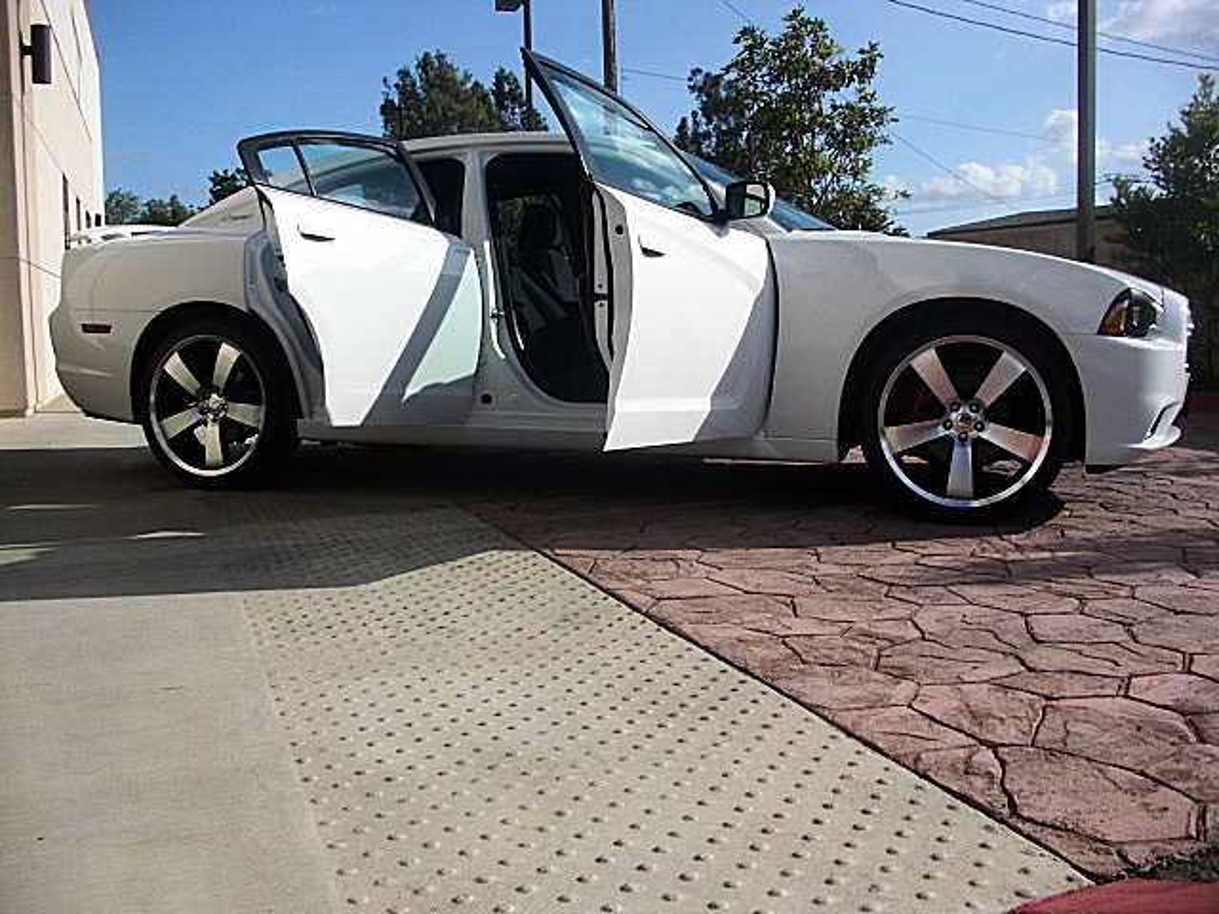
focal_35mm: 36
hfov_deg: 51.4
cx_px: 610
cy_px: 457
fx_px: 1268
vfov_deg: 39.7
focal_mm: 6.3
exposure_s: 1/200
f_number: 7.9
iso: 50
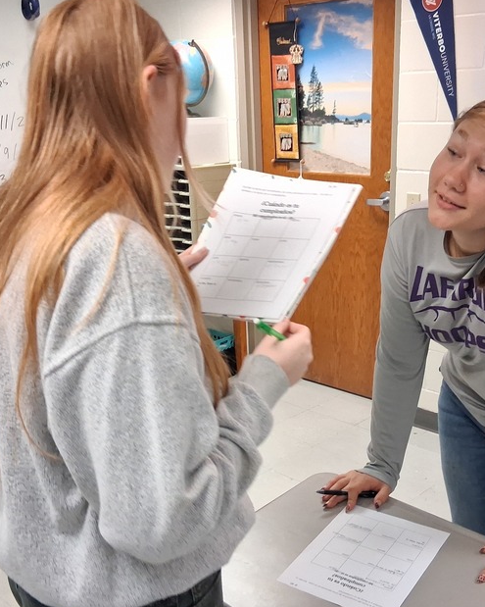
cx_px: 275
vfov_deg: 43.7
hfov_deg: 35.6
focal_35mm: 42
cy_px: 349
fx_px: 754
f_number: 1.8
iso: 320
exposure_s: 1/50
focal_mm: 3.98
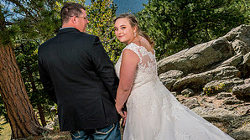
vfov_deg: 20.9
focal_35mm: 57
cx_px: 125
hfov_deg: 36.6
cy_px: 95
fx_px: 378
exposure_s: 1/2000
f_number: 4.5
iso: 250
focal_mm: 24
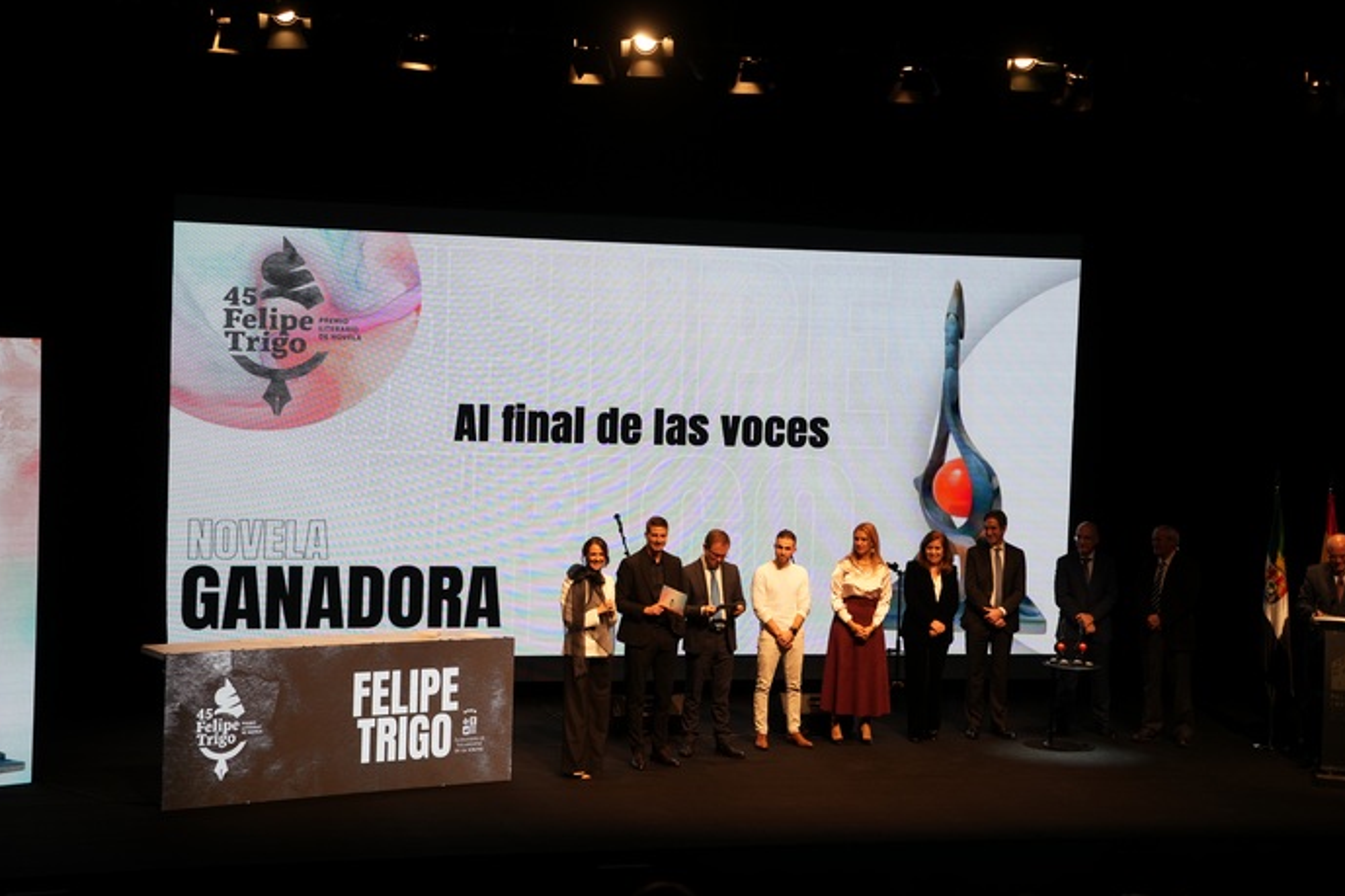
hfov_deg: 31.0
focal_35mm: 65
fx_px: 2428
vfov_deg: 20.9
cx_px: 687
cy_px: 452
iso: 800
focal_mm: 56
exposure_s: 1/160
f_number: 4
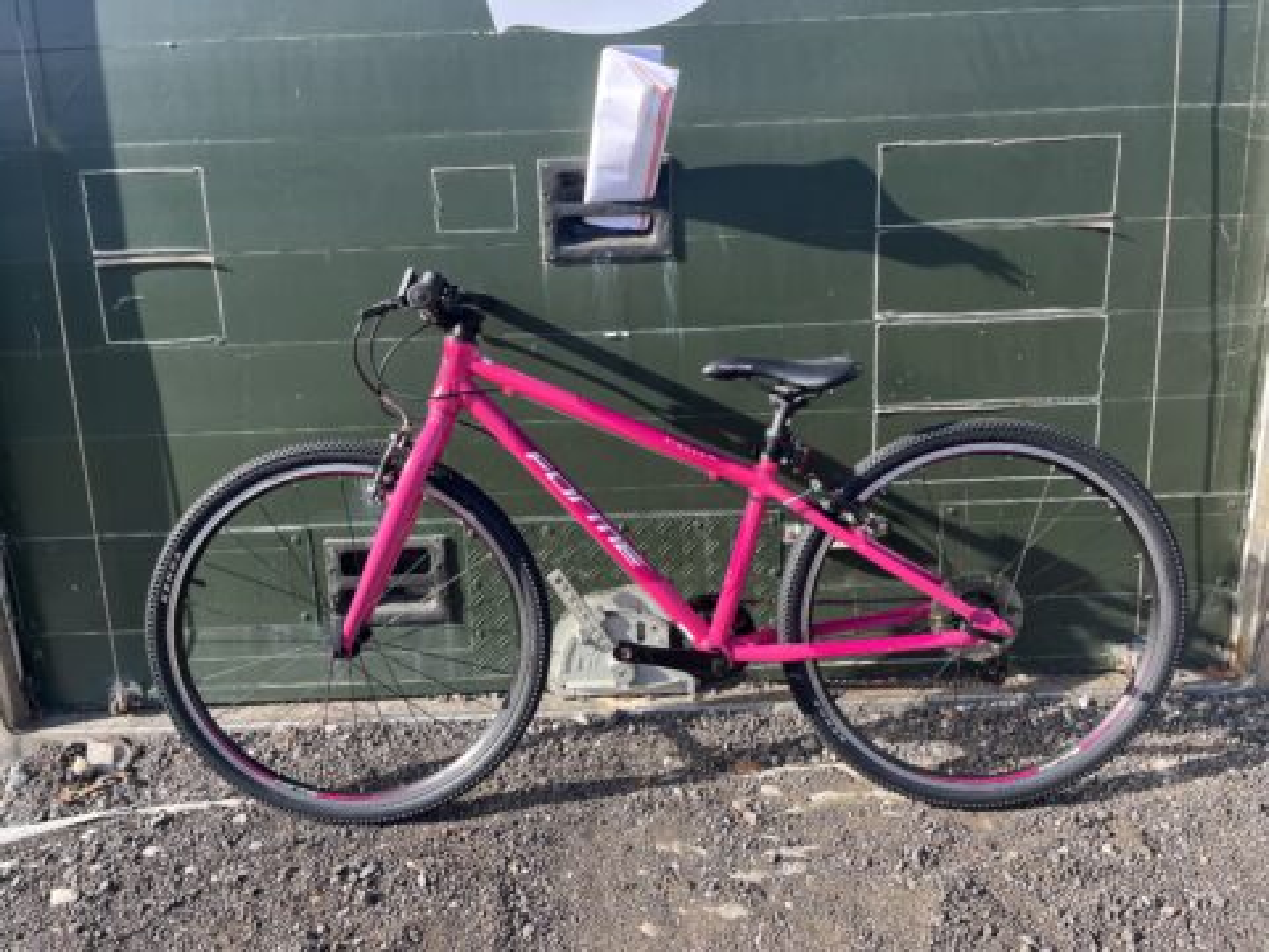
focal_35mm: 26
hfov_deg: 67.3
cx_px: 634
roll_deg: +1.5
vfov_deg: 53.1
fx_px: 953
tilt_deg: -14.5
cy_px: 476
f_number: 1.6
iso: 50
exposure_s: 1/772
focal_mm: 5.1
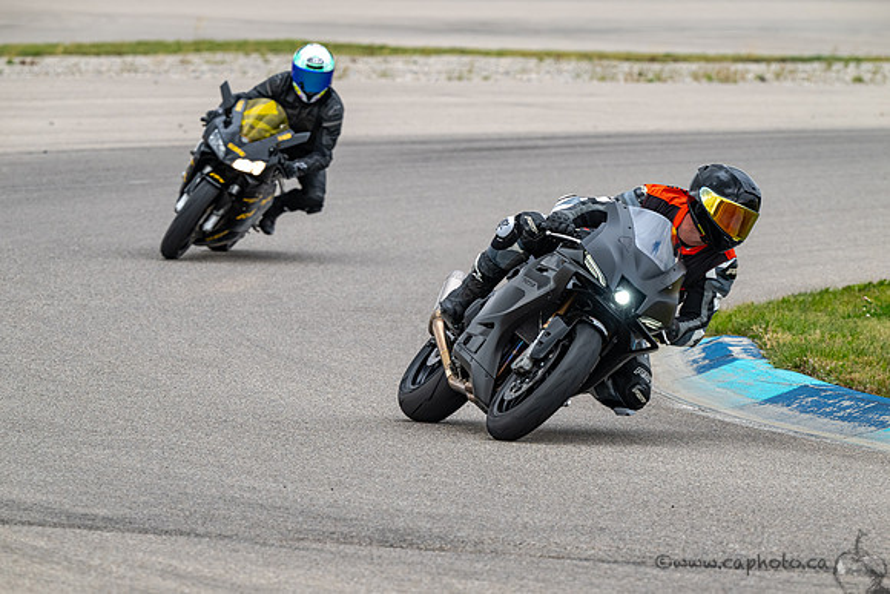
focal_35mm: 350
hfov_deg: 5.9
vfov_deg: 3.9
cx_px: 445
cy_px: 297
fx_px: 8654
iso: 900
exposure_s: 1/800
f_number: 9
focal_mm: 350
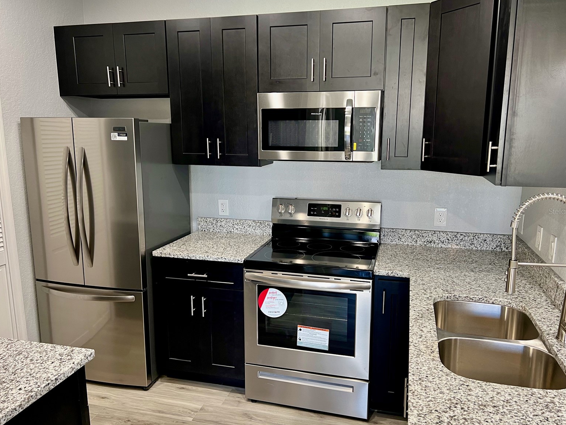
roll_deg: -0.1
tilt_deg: -11.2
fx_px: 442
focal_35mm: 27
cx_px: 289
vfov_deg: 51.4
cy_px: 211
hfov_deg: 65.3
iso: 100
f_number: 1.5
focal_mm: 5.7
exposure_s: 1/60
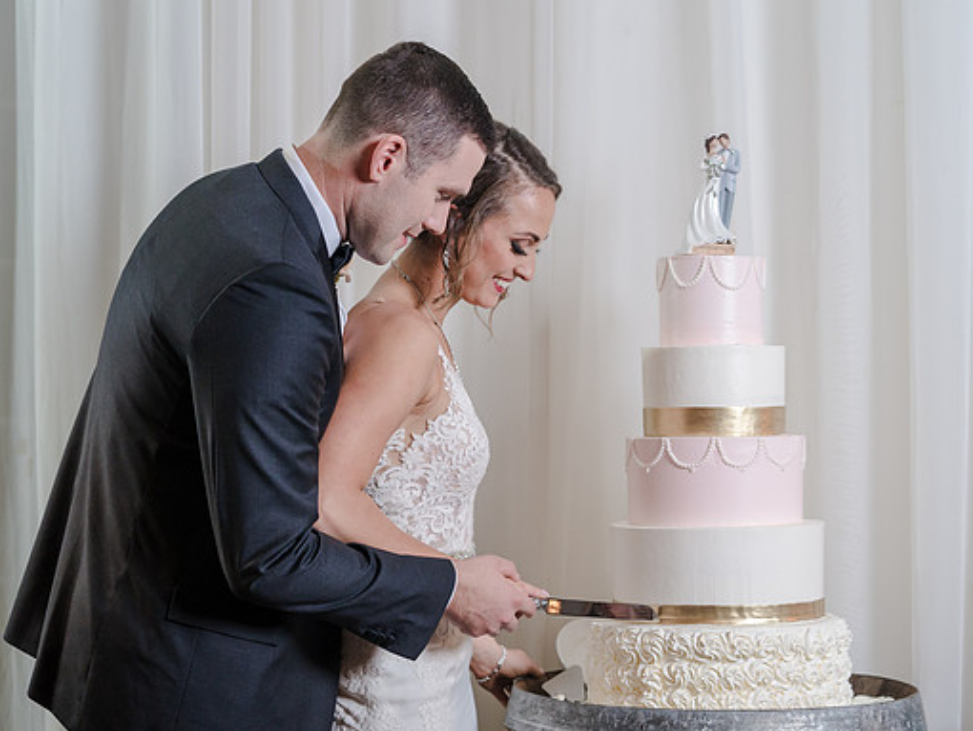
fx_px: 2362
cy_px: 382
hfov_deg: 23.3
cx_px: 501
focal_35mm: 84
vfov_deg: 17.6
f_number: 4
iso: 2000
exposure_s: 1/200
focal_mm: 72
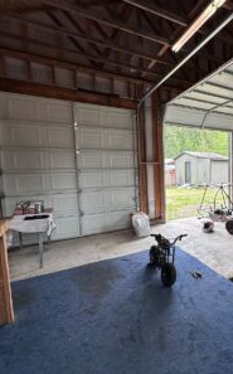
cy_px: 188
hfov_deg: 55.3
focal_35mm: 20
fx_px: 204
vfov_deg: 85.1
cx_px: 186
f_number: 2.2
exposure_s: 1/99
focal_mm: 2.22
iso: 40
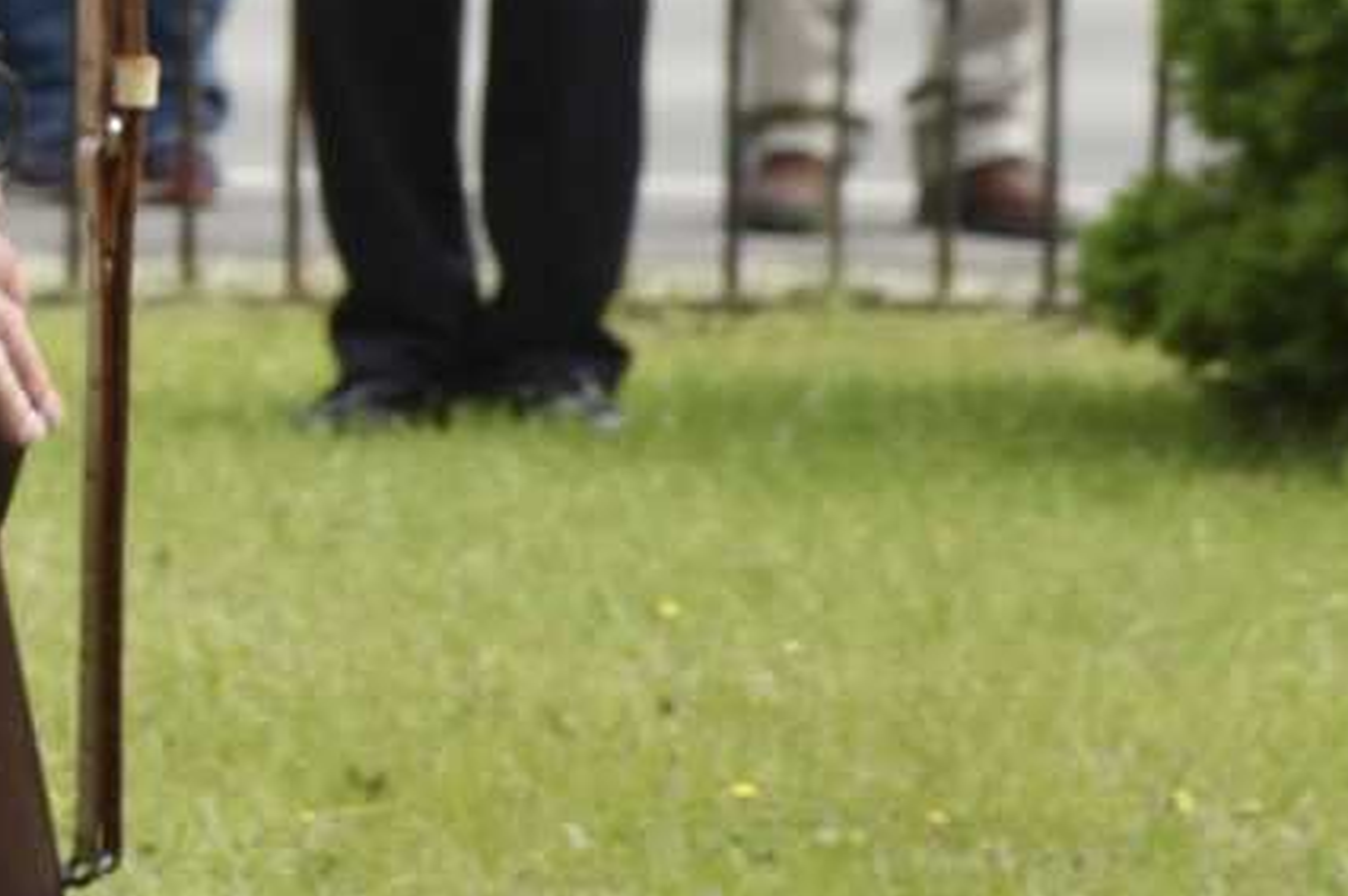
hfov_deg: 2.7
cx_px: -448
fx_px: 28488
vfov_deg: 1.8
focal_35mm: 761
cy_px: -1203
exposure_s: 1/160
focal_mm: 105
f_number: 5.6
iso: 100
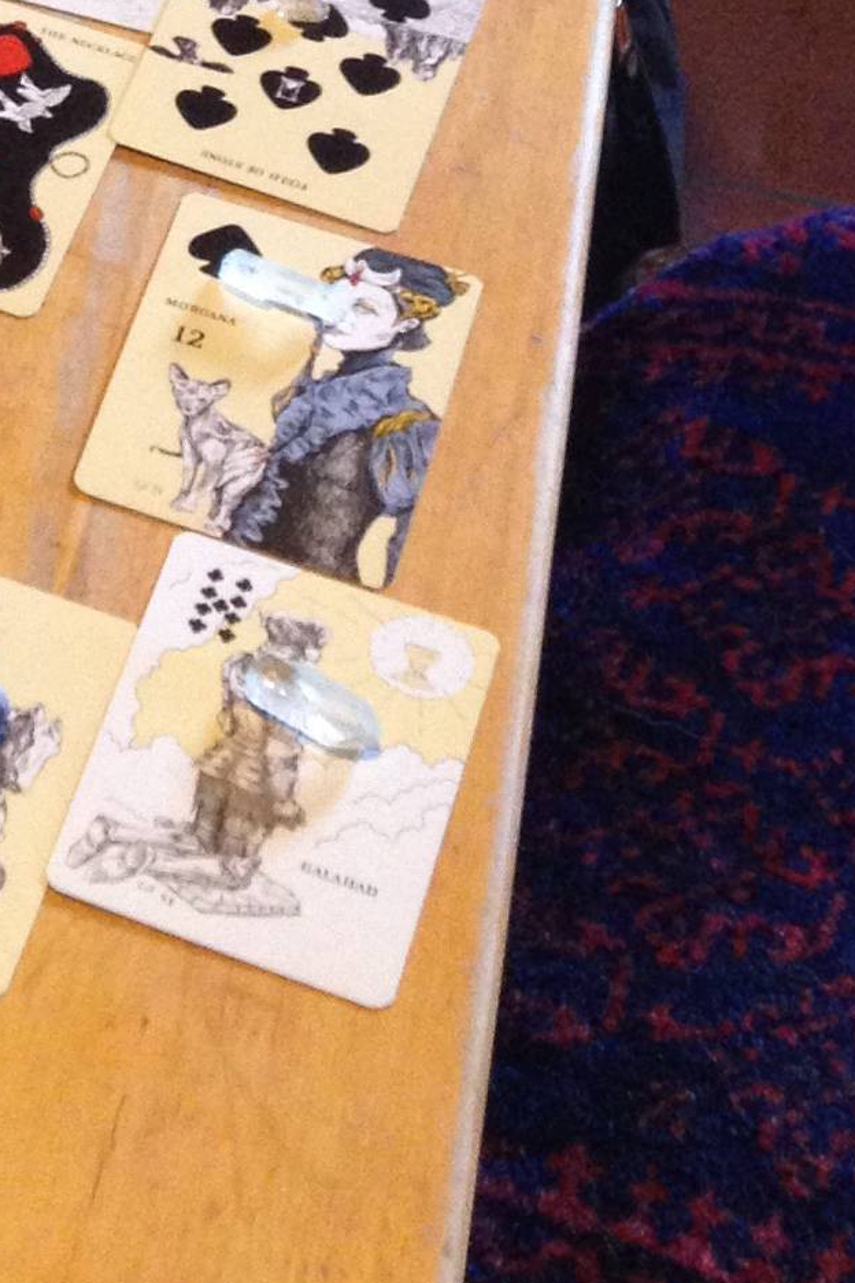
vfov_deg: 14.4
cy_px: -933
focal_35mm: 127
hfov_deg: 10.3
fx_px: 4524
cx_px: -554
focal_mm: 4.28
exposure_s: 1/20
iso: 200
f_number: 2.4
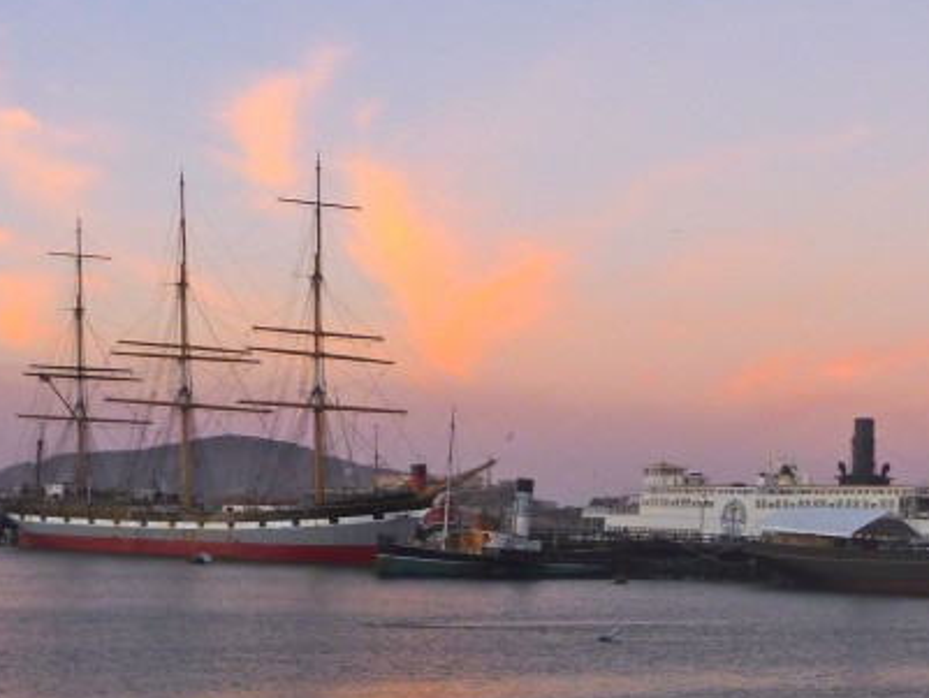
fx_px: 2013
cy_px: 320
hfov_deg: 25.8
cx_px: 630
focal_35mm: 75
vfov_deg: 19.6
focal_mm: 6.8
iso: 80
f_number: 4
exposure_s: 1/60
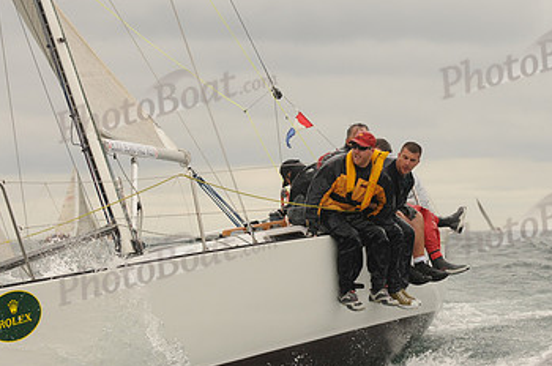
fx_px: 3046
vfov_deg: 6.9
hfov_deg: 10.3
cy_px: 162
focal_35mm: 199
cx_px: 358
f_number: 4.5
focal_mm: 80
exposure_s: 1/1000
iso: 200
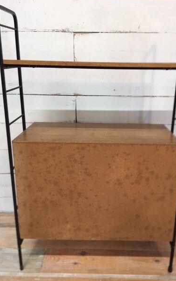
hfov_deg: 38.3
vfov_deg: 58.1
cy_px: 147
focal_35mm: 33
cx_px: 96
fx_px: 253
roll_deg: -1.5
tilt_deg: -16.8
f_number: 2.2
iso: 32
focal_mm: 4.15
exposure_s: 1/17
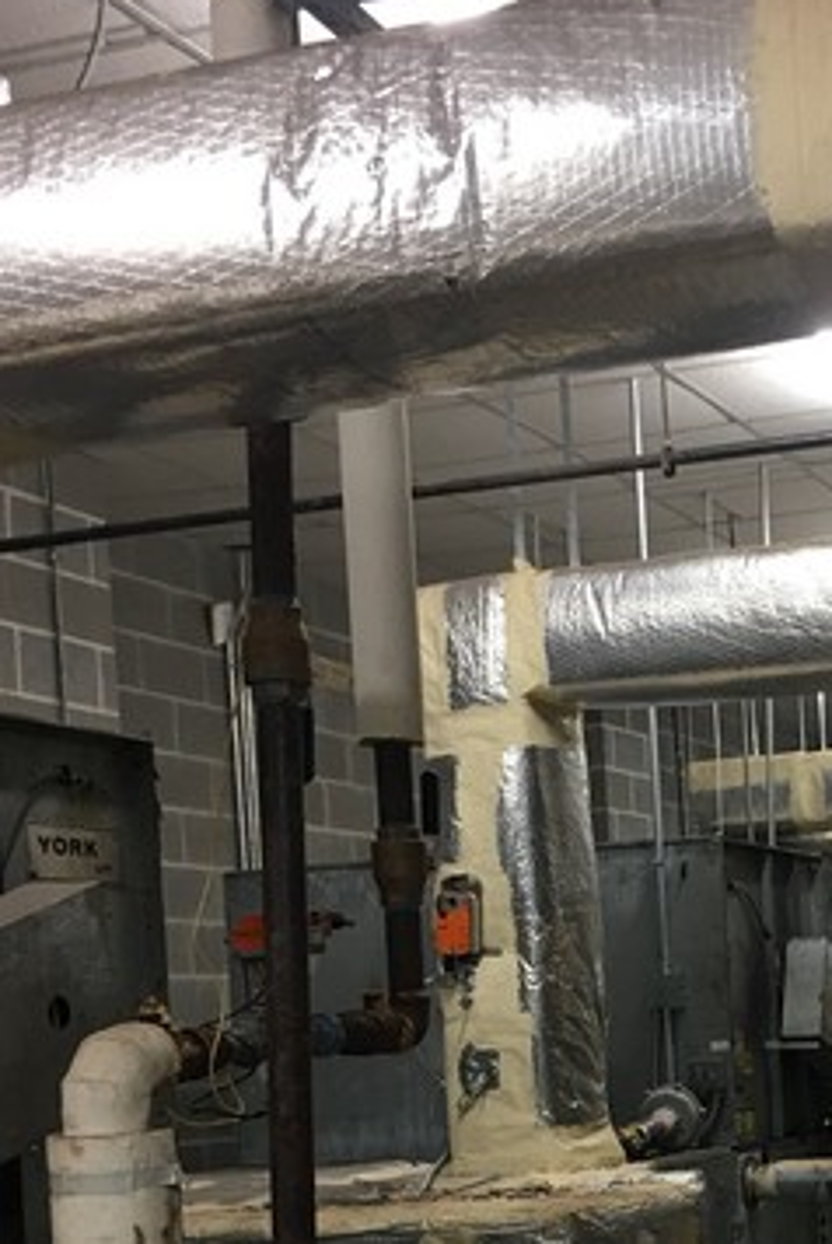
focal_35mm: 65
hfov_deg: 20.1
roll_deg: +2.9
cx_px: 895
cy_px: 1125
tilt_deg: -0.6
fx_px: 2249
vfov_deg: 29.6
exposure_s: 1/15
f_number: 2.2
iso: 50
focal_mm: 4.15
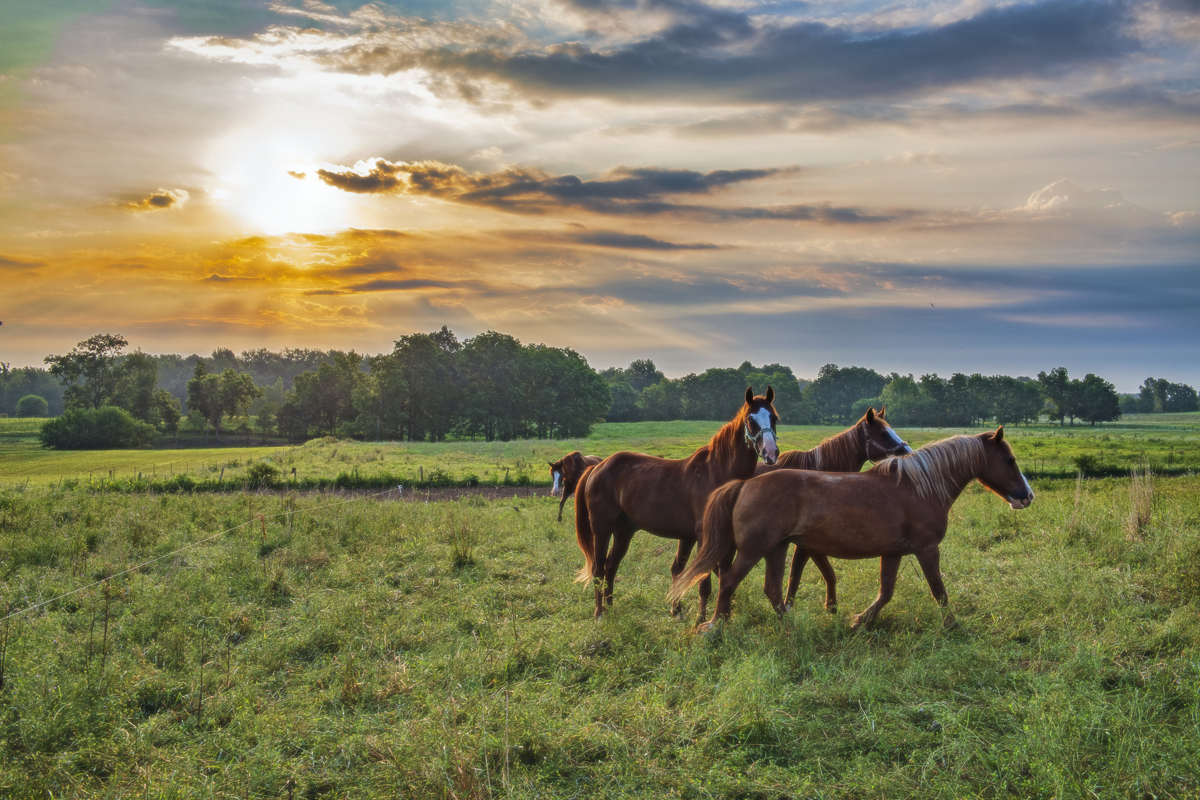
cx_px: 600
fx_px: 1267
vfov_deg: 35.1
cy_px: 400
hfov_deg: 50.7
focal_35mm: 38
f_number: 8
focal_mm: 38
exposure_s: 1/250
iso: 160
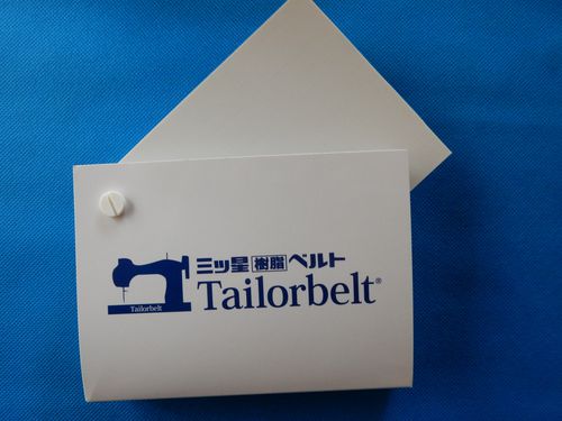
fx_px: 487
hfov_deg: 60.0
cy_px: 210
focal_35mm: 30
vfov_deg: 46.8
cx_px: 281
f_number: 4
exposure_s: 1/13
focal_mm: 5.4
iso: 400
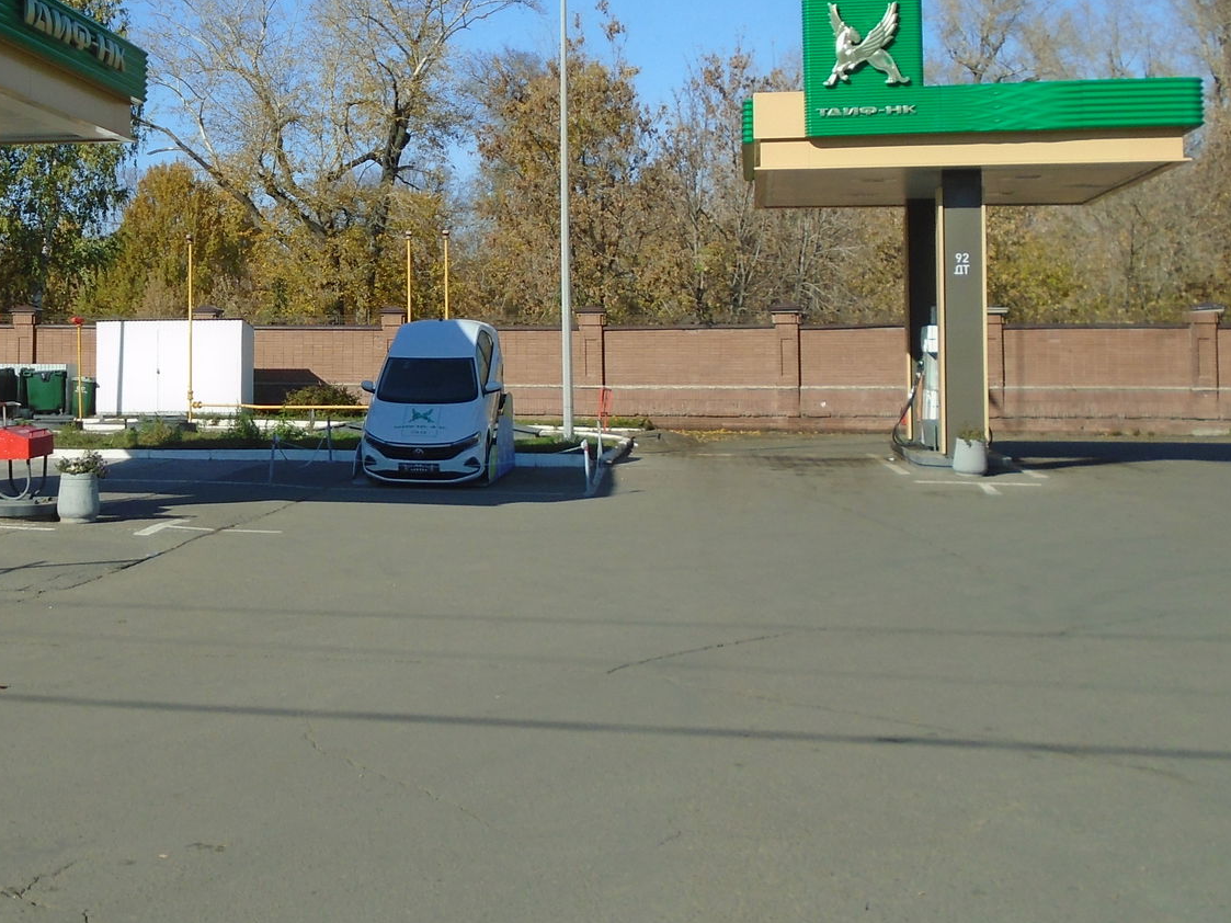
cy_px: 259
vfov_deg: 27.2
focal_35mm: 53
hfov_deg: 35.0
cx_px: 235
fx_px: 1885
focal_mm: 5.5
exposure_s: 1/200
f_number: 8.8
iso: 100
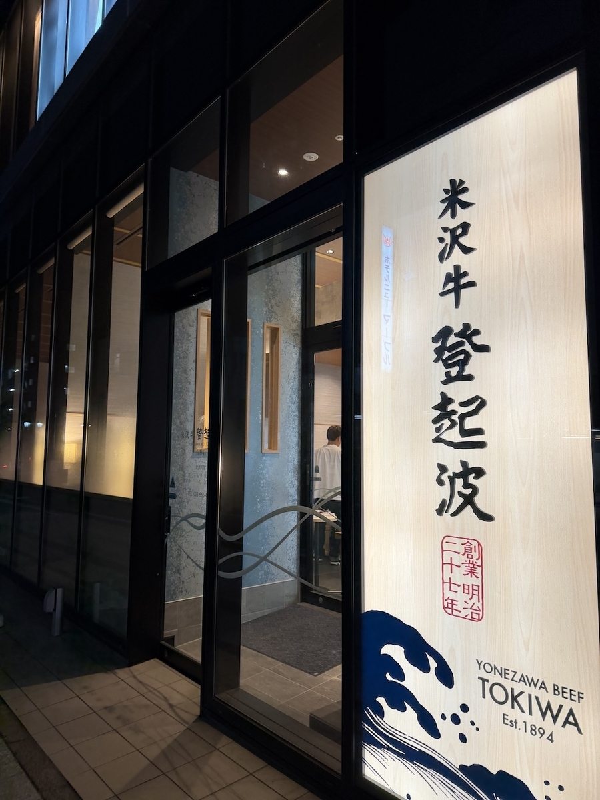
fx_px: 555
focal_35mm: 24
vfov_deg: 71.6
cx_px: 300
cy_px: 400
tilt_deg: +3.4
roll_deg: -2.5
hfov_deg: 56.8
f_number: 1.78
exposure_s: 1/100
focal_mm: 6.76
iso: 160
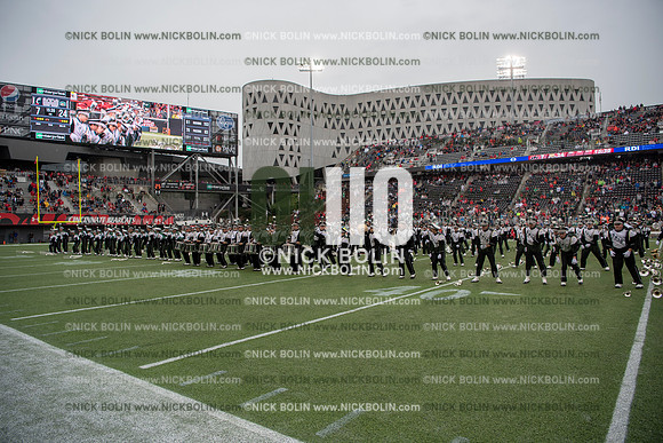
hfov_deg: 73.7
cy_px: 222
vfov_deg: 53.2
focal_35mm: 24
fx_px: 442
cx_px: 332
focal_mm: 24
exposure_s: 1/800
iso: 250
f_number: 3.5
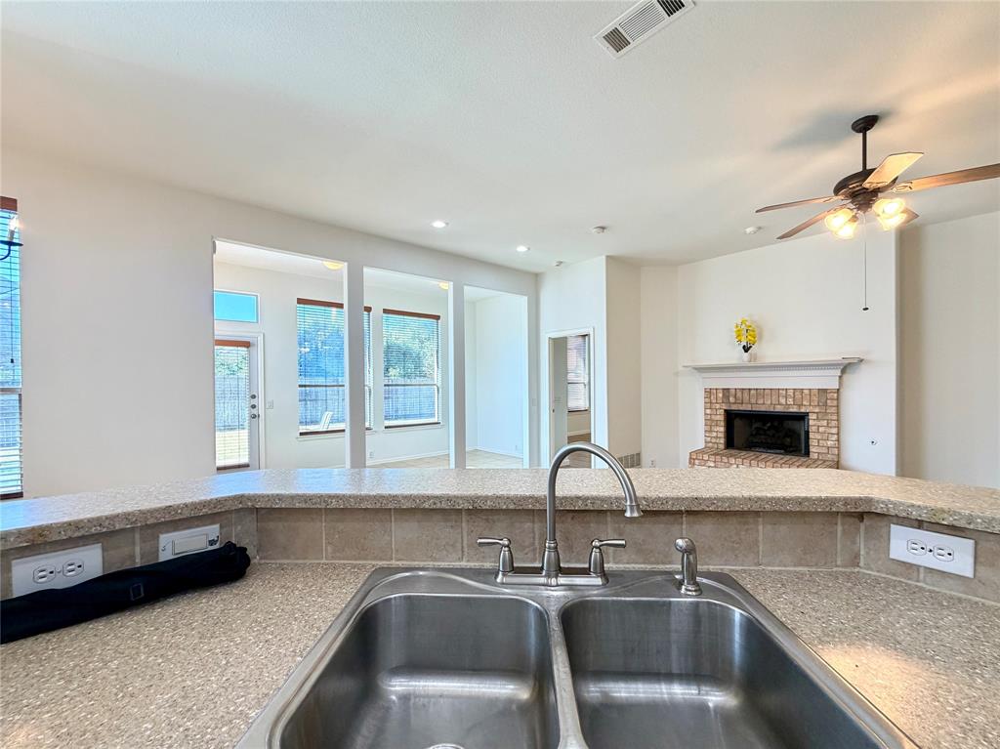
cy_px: 374
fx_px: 404
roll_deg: +1.3
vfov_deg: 85.6
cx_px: 500
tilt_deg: +1.4
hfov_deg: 102.1
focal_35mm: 14
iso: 200
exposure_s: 1/120
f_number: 2.2
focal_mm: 2.22
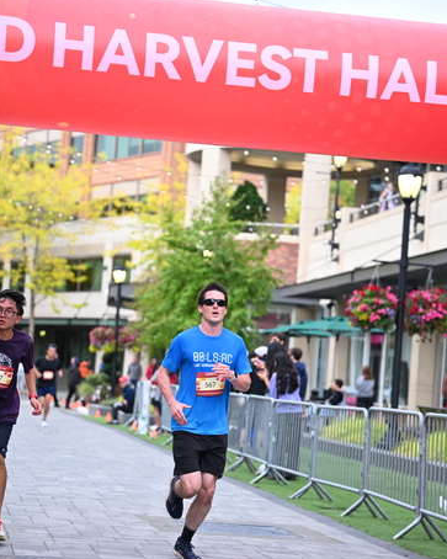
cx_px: 222
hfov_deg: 15.5
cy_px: 313
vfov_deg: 19.4
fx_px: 1638
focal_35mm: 99
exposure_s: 1/1600
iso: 1000
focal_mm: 87
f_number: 2.8
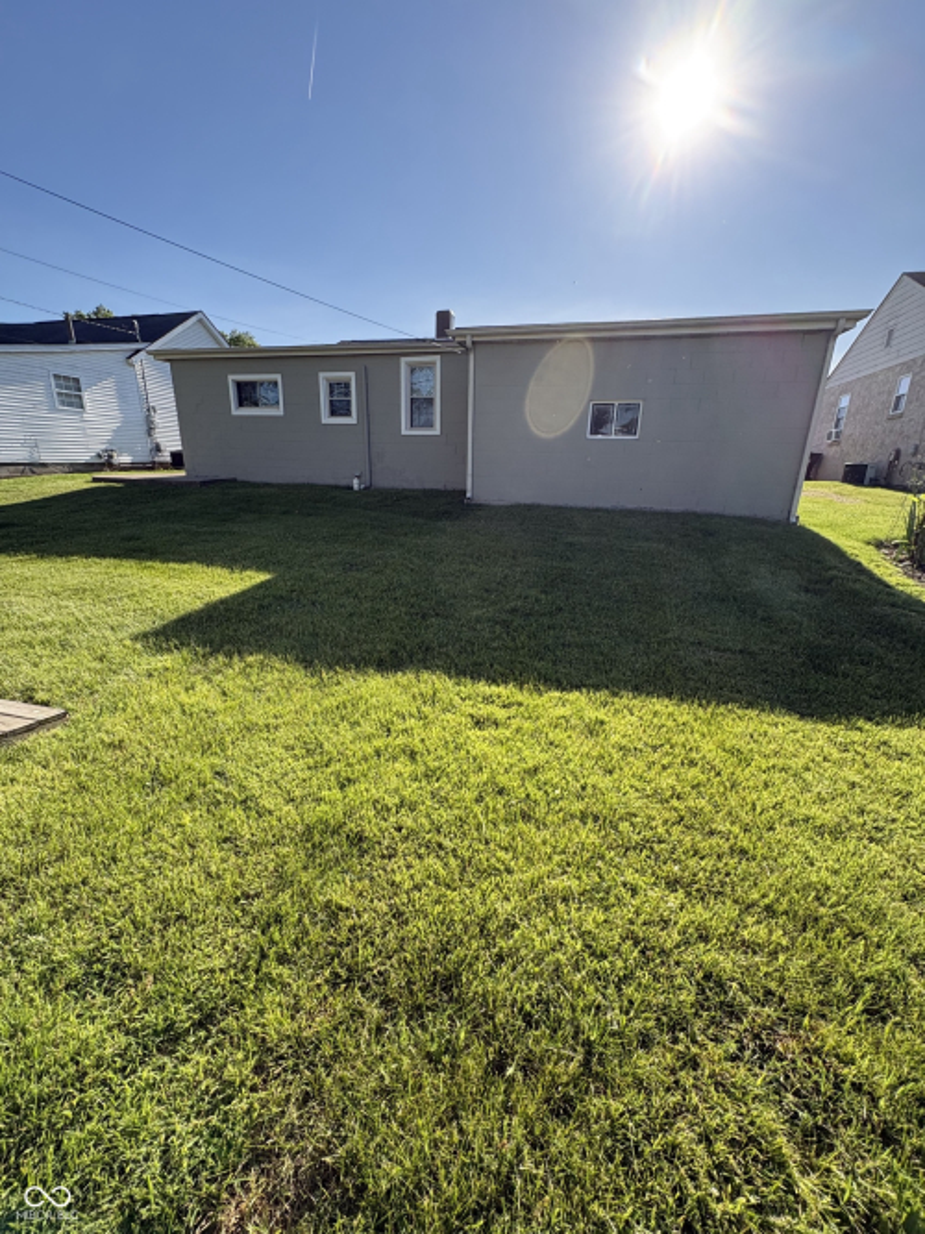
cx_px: 462
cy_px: 617
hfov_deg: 85.7
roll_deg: -1.0
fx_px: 499
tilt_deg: -12.4
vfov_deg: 102.1
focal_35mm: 14
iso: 50
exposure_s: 1/763
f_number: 2.2
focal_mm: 2.22
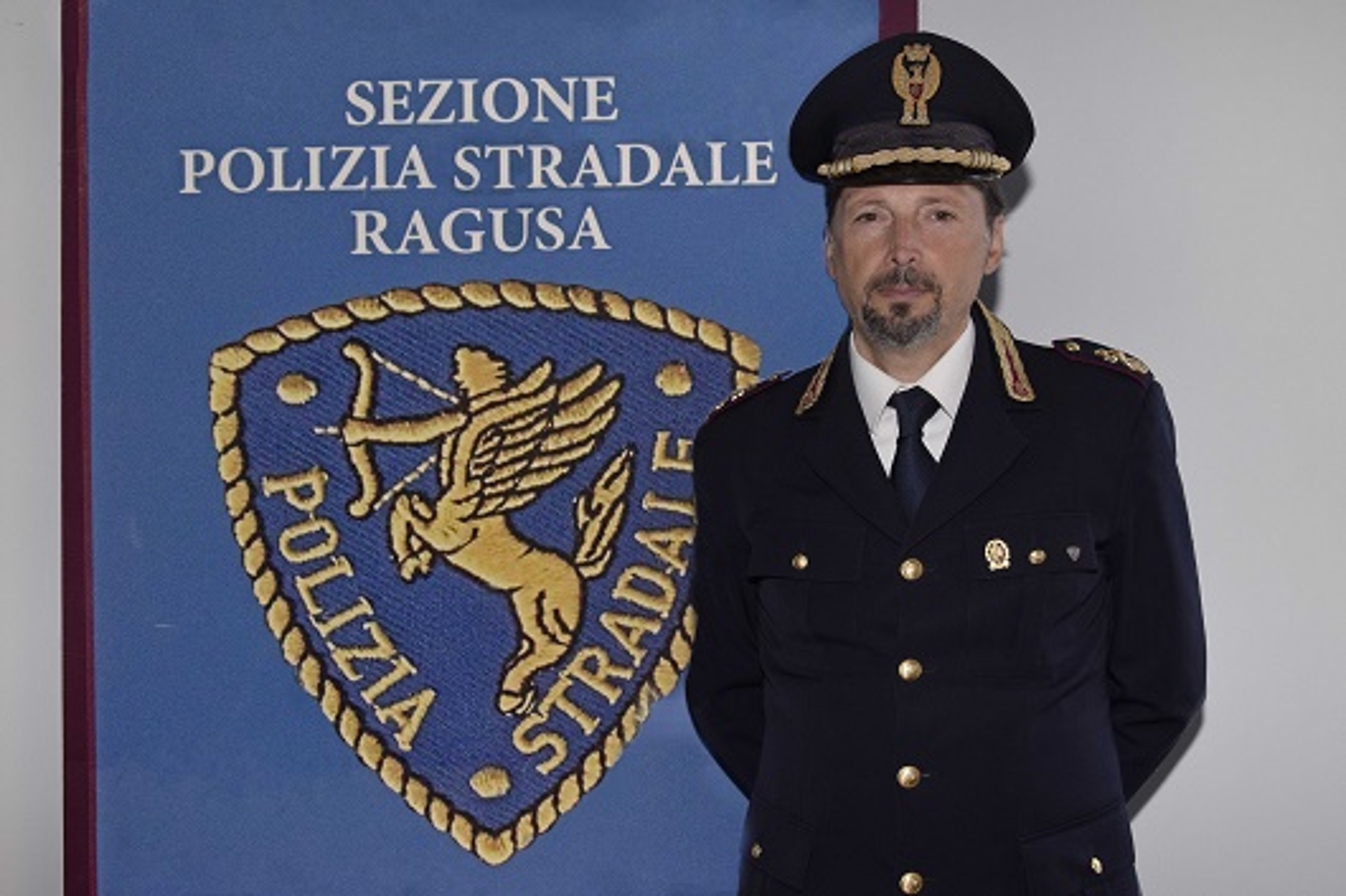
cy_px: 448
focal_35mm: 42
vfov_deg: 31.9
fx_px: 1570
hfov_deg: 46.4
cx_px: 673
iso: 800
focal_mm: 28
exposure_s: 1/125
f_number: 10
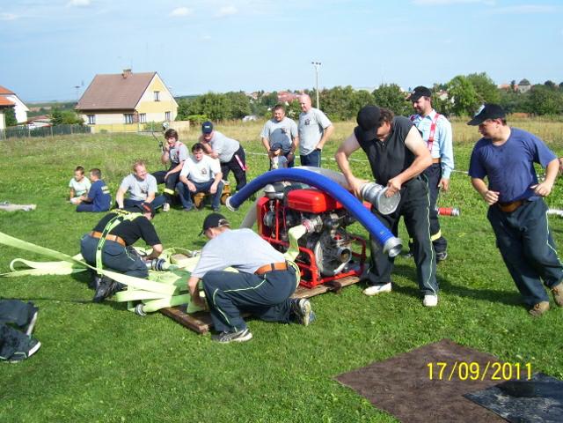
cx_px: 282
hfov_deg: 50.1
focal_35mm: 37
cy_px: 212
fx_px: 602
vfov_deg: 38.7
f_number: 4.8
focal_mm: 6
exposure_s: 1/350
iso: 80
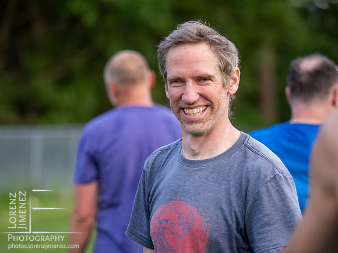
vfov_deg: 5.9
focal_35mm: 250
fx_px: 2441
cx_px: 169
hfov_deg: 7.9
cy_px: 126
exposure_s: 1/640
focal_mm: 125
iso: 2000
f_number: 2.8
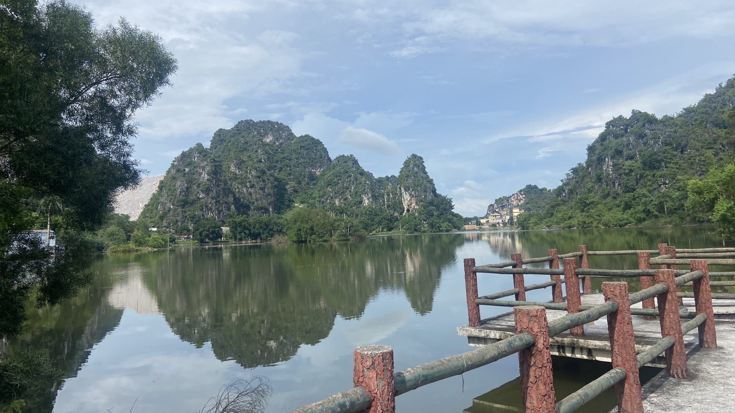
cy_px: 166
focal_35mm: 29
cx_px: 366
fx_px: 565
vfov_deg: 40.0
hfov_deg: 66.1
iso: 32
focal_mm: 4.25
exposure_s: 1/4274
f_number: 1.8
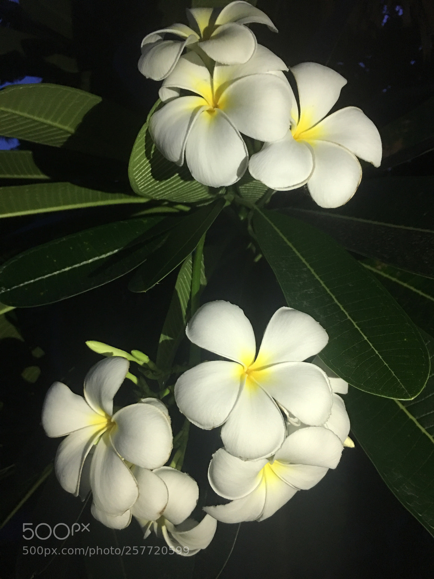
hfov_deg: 48.2
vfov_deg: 61.7
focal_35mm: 29
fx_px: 485
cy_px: 290
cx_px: 217
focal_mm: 4.15
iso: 80
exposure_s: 1/10
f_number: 2.2
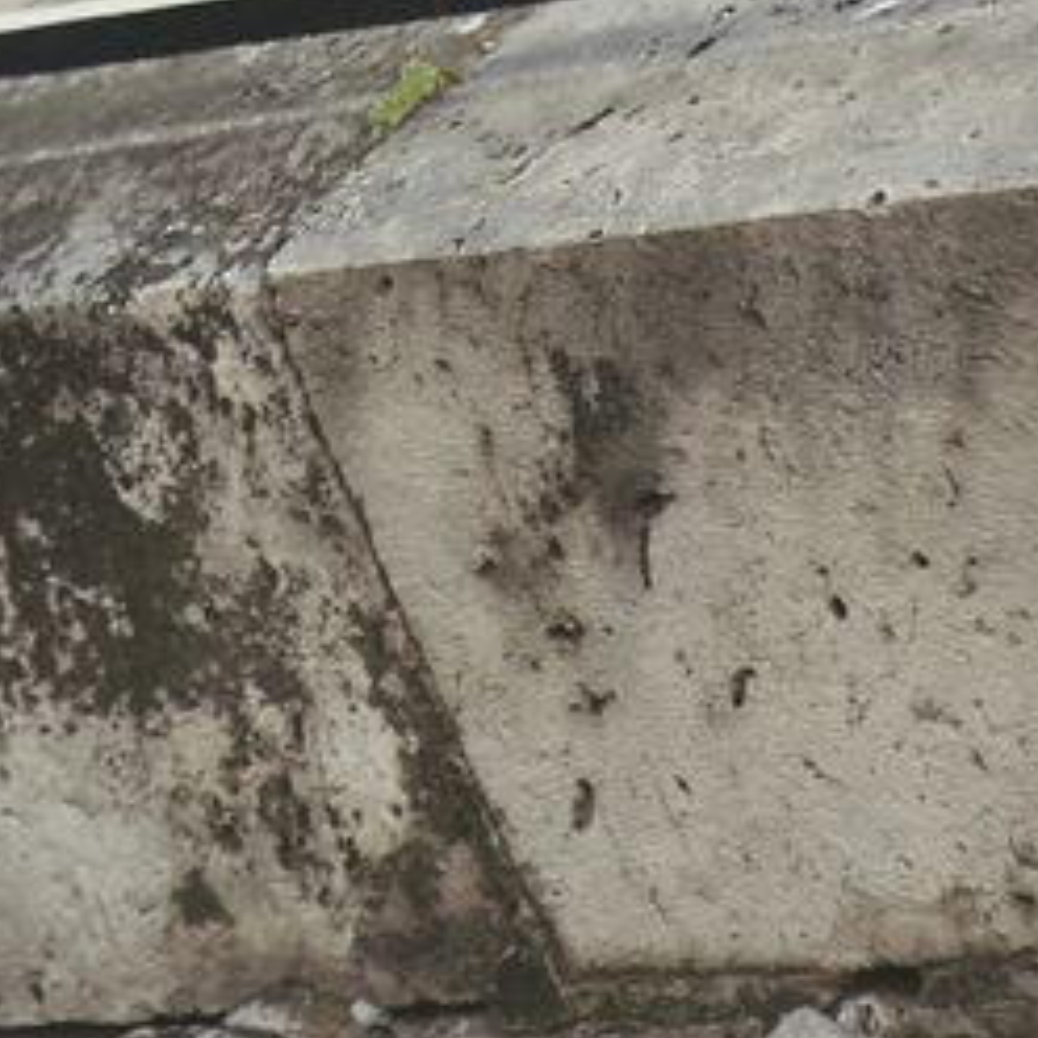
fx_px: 13333
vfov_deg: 4.4
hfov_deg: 4.4
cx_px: -762
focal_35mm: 393
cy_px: -927
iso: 320
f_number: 2
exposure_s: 1/200
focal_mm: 85
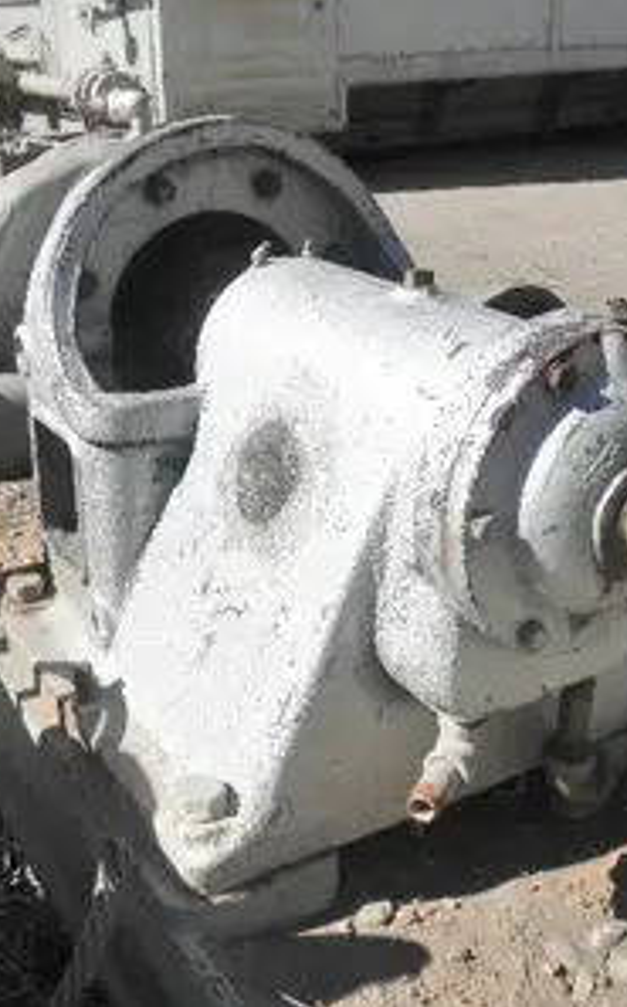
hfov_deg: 31.9
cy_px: 505
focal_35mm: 40
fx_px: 1096
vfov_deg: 49.3
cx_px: 298
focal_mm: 5
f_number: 8.5
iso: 64
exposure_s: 1/160
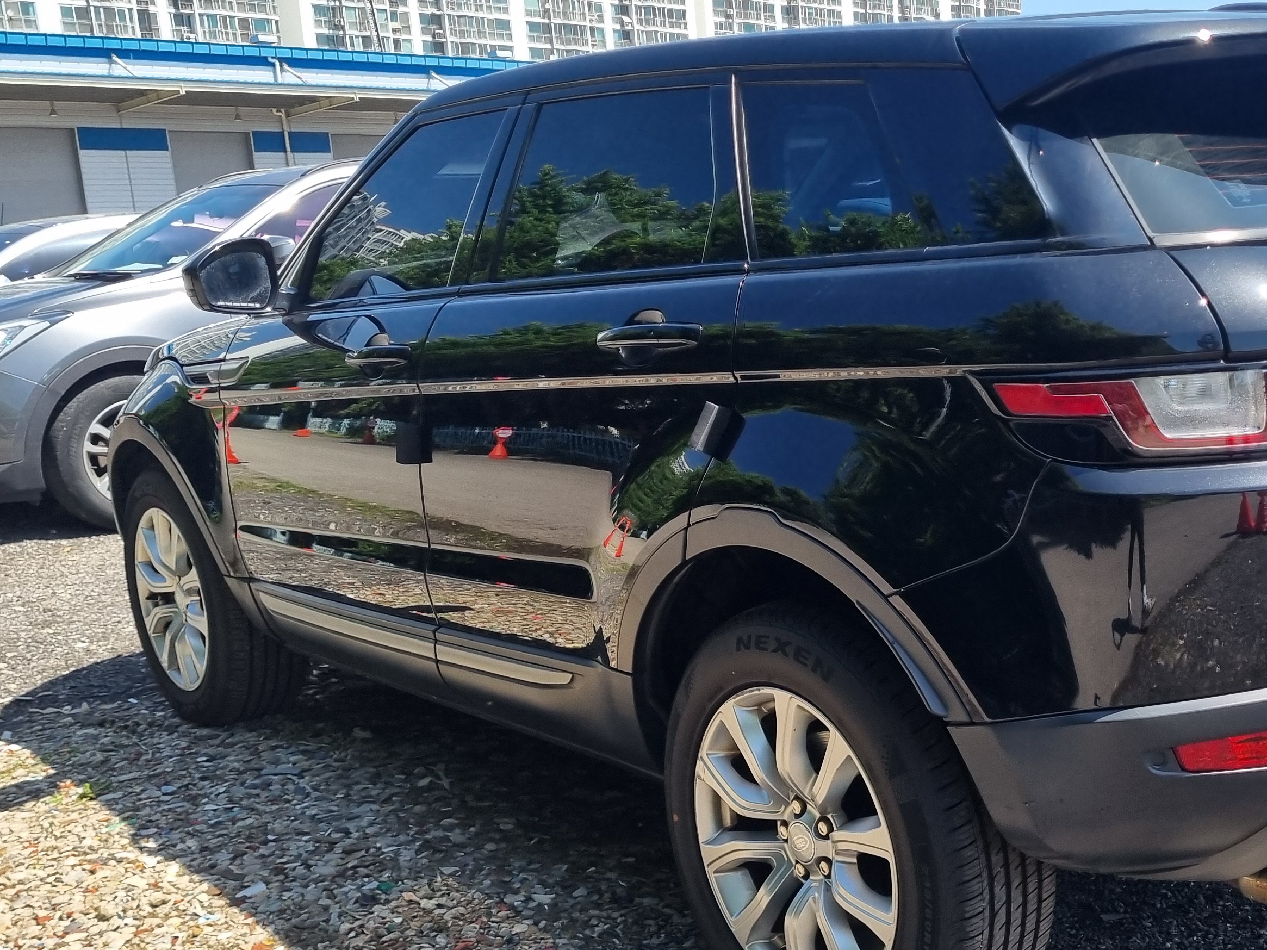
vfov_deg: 32.0
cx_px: 925
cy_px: 588
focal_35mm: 45
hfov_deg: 41.1
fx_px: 1647
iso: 50
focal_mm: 5.4
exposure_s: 1/1620
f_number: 1.8
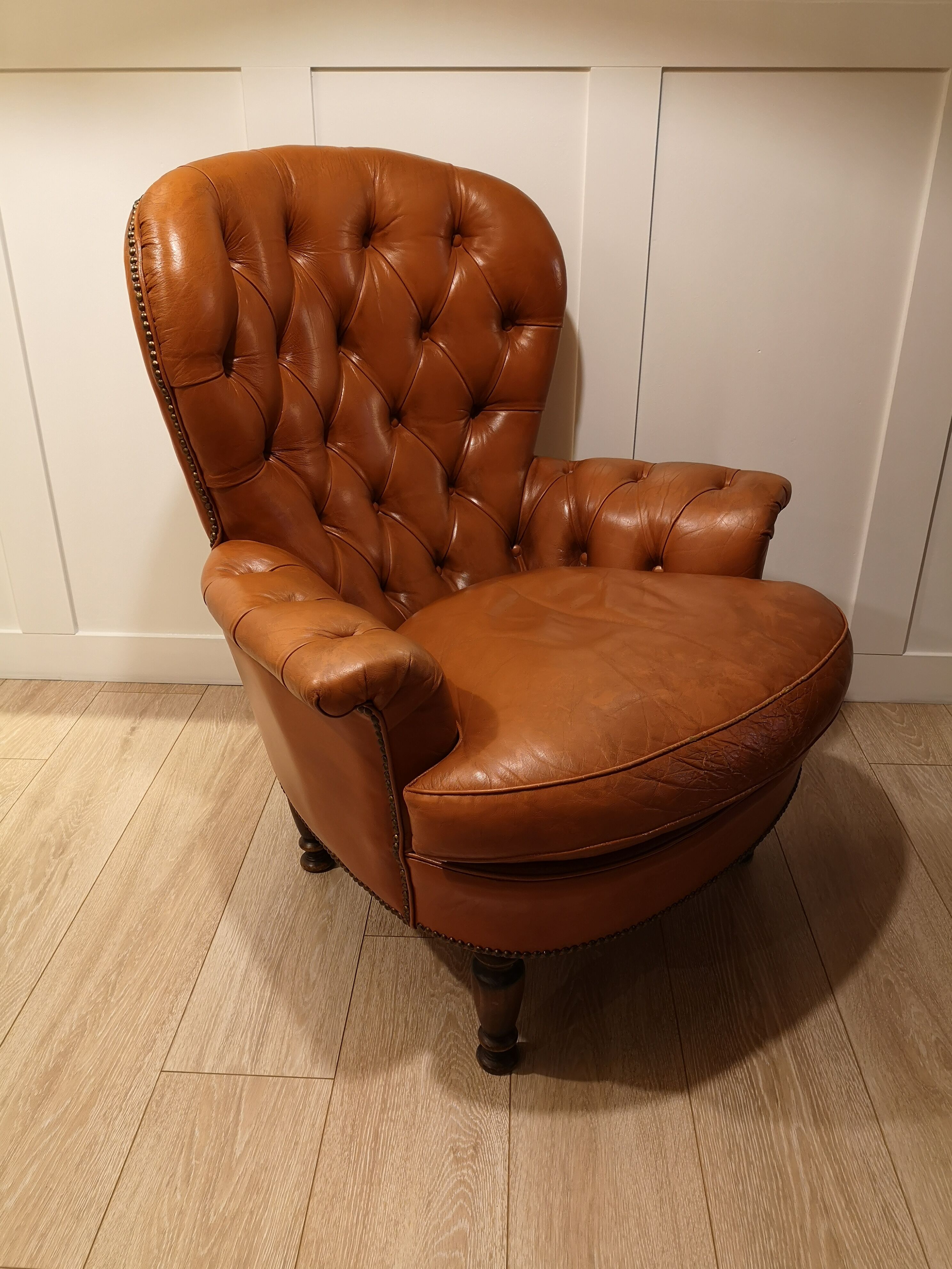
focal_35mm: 27
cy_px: 634
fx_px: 990
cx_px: 476
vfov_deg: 65.3
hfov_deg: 51.4
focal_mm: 3.95
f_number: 1.8
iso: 160
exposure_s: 1/33.3
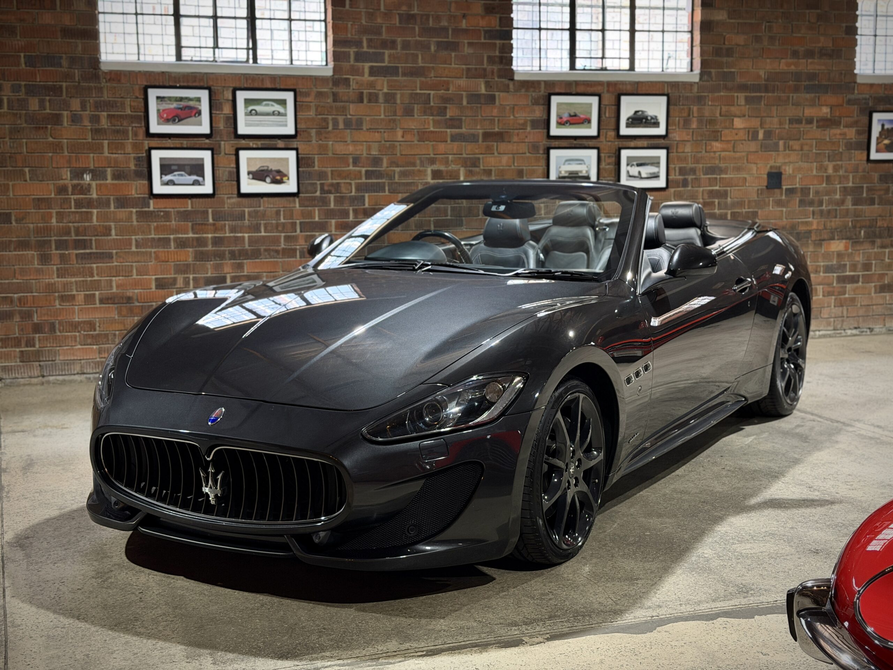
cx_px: 446
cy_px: 335
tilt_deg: -8.0
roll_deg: +0.2
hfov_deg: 39.7
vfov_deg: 30.3
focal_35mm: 48
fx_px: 1238
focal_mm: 6.76
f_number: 1.78
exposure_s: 1/33
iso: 200
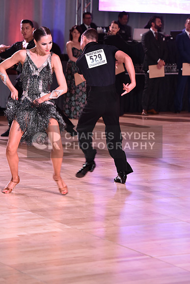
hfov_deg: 11.0
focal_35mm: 125
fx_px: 989
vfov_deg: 16.4
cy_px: 142
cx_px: 95
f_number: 4.5
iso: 1600
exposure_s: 1/250
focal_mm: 125
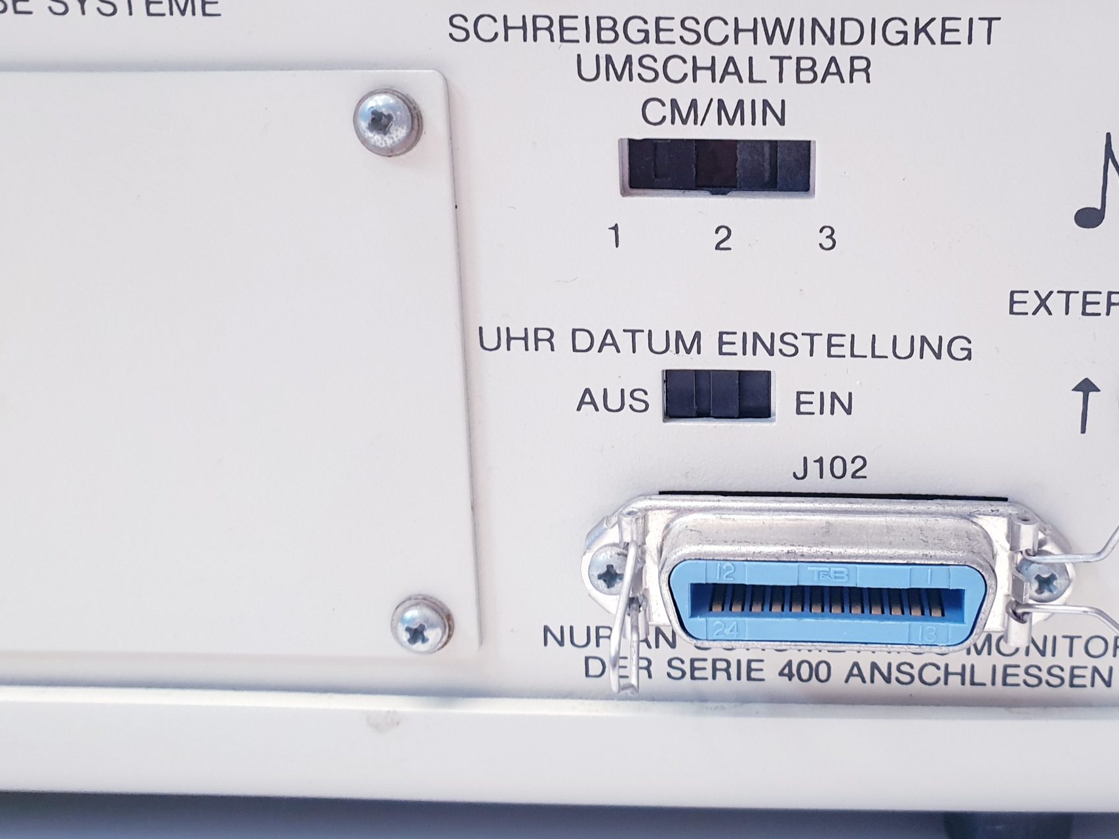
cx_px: 777
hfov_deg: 46.8
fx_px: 1261
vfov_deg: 36.5
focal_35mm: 39
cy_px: 302
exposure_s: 1/50
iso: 200
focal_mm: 4.3
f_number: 2.4
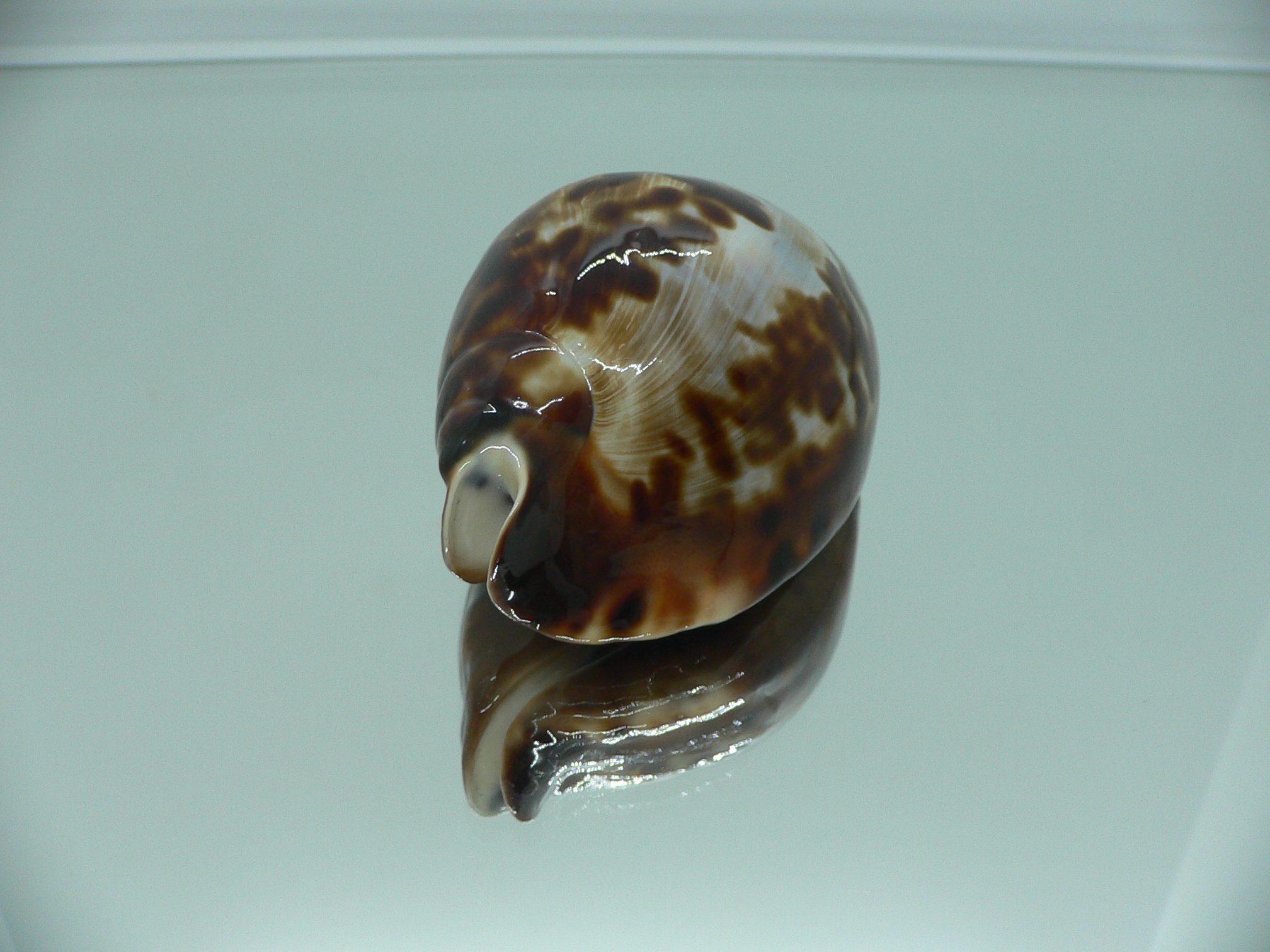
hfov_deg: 52.6
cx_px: 635
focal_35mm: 35
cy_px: 476
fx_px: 1284
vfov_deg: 40.7
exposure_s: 1/60
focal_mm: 4.6
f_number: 2.8
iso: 100
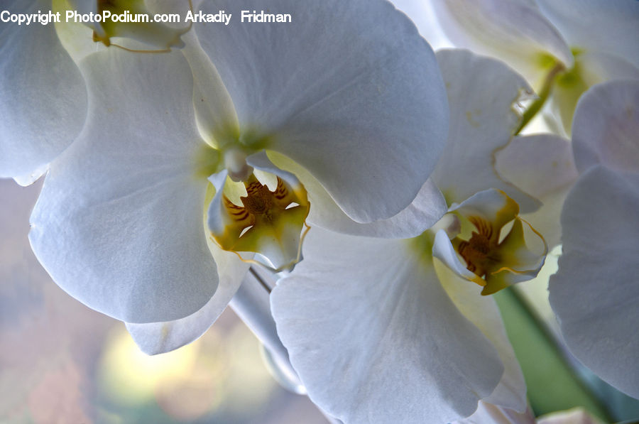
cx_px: 320
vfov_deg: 8.7
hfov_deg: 13.1
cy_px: 212
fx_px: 2791
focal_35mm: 158
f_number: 5.3
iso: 200
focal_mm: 105
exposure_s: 1/250
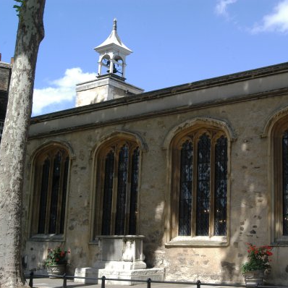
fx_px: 508
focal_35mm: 54
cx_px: 208
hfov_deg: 31.2
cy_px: 144
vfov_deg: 31.6
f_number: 8
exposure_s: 1/500
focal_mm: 28
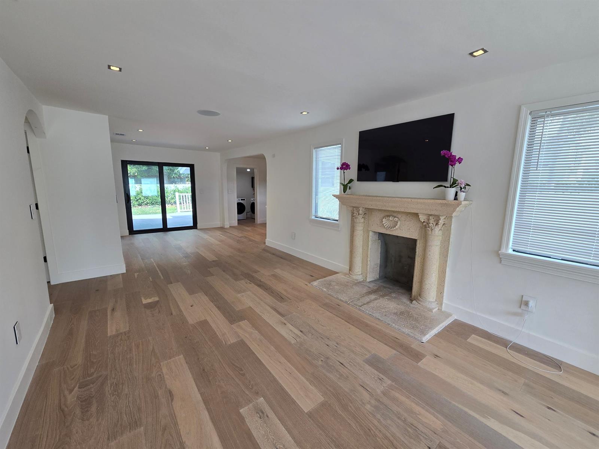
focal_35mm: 13
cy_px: 224
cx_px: 300
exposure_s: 1/143
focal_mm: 2.2
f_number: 2.2
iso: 50
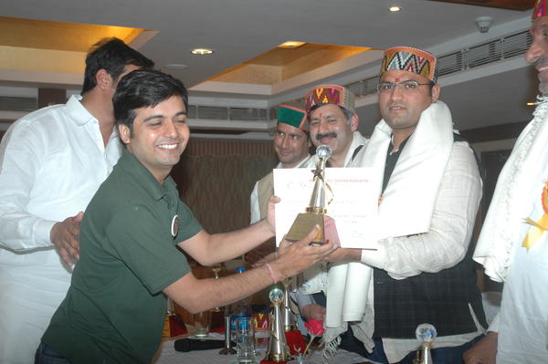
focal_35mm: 52
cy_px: 182
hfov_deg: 37.9
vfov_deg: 25.7
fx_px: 798
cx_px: 274
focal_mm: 35
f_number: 4.2
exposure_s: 1/60
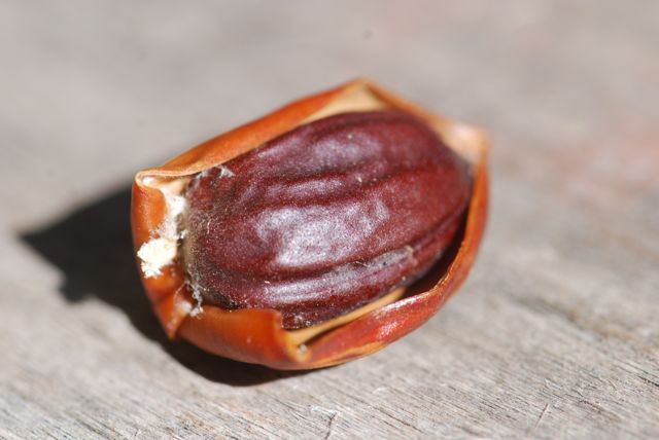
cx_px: 330
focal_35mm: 158
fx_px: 2886
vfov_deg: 8.7
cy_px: 220
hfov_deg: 13.0
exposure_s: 1/125
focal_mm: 105
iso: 100
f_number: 8
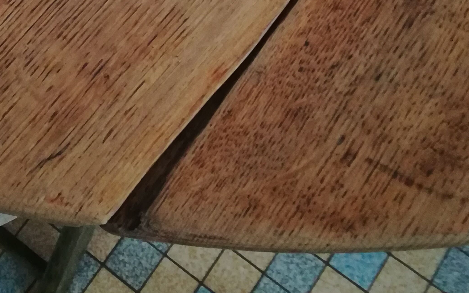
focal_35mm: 63
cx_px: 140
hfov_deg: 32.1
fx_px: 805
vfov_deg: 19.3
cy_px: -70
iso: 640
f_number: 2.2
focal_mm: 3.83
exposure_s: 1/20
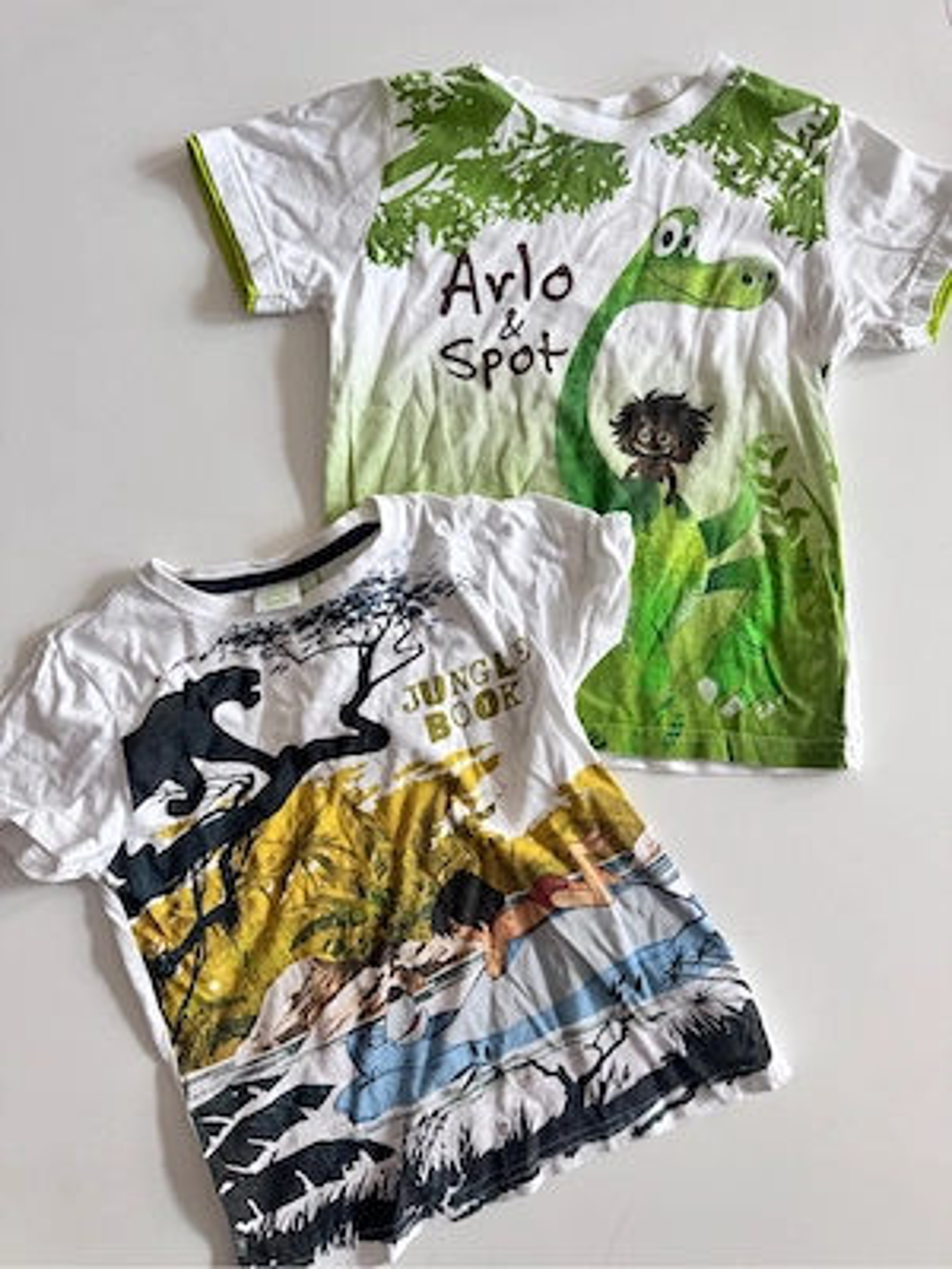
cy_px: 634
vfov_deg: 71.6
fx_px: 880
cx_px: 476
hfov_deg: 56.8
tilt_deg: -87.1
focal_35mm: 24
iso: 200
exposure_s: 1/68
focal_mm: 6.76
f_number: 1.78
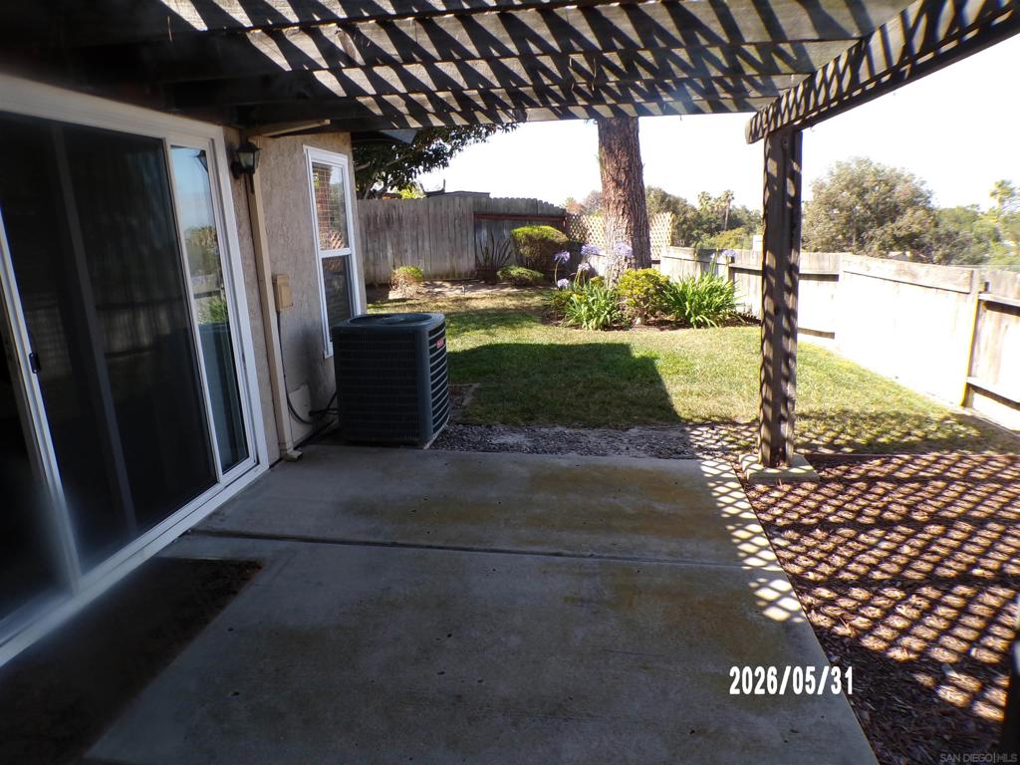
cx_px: 510
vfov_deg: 56.8
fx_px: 707
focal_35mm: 24
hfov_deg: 71.6
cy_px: 382
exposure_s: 1/200
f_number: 4.4
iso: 100
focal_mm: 4.3
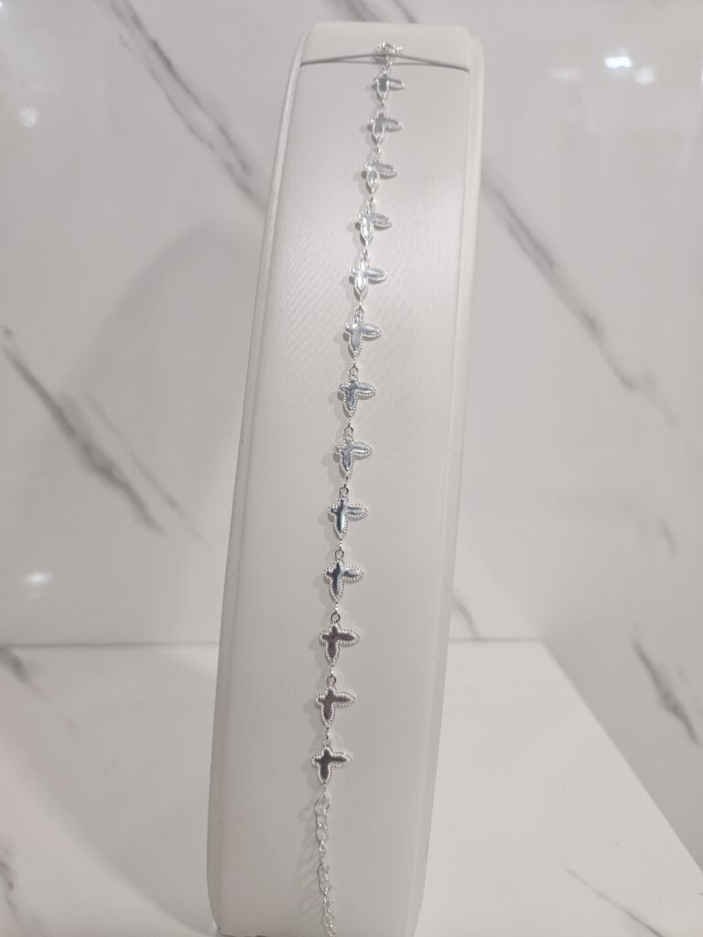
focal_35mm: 23
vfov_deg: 73.9
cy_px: 468
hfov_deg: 58.9
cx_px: 352
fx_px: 623
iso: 160
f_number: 1.8
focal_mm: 5.4
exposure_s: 1/100
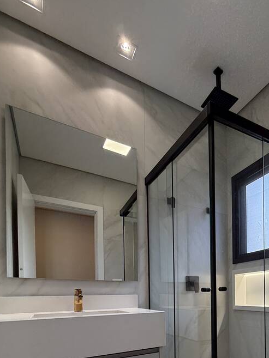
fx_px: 238
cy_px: 293
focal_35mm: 23
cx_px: 214
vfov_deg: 66.2
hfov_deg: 54.9
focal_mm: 2.22
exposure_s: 1/134
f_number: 2.2
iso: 64
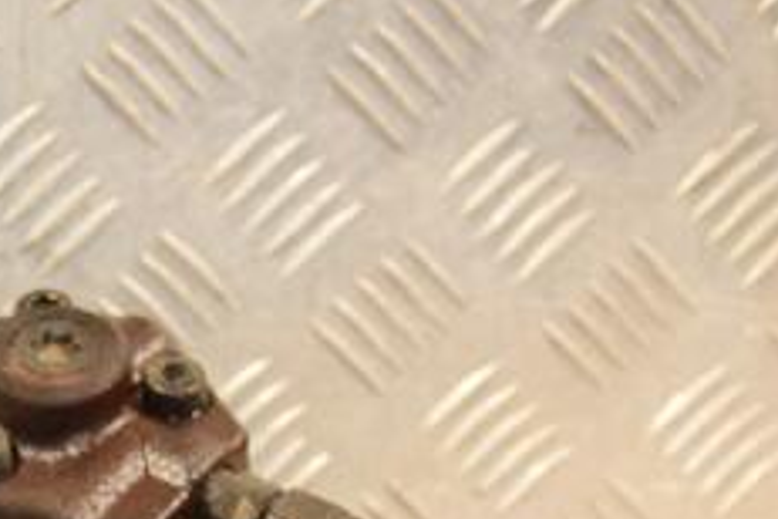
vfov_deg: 11.5
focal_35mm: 117
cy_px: 586
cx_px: 125
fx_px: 2528
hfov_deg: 17.3
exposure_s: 1/200
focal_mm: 30
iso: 800
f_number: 5
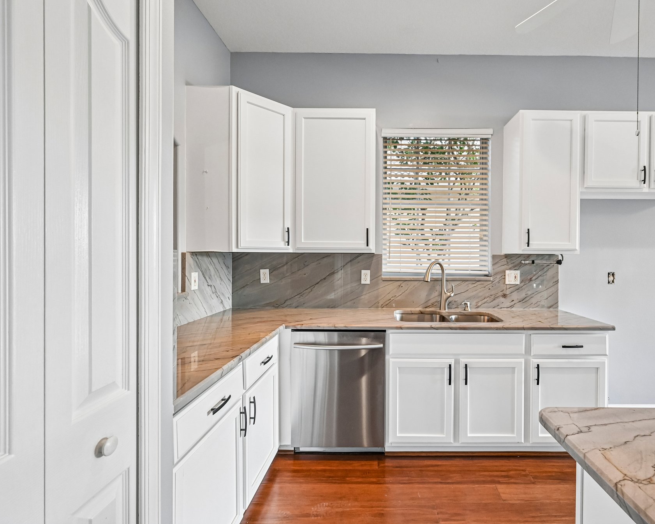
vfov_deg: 80.4
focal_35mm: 16
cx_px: 380
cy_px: 259
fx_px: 310
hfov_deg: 92.3
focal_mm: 14
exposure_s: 1/125
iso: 2500
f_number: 8
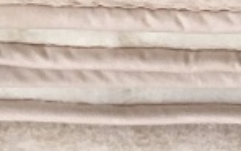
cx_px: 192
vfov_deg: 7.5
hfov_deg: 12.5
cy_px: -179
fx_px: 1092
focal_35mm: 166
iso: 160
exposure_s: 1/33
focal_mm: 4.15
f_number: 2.2
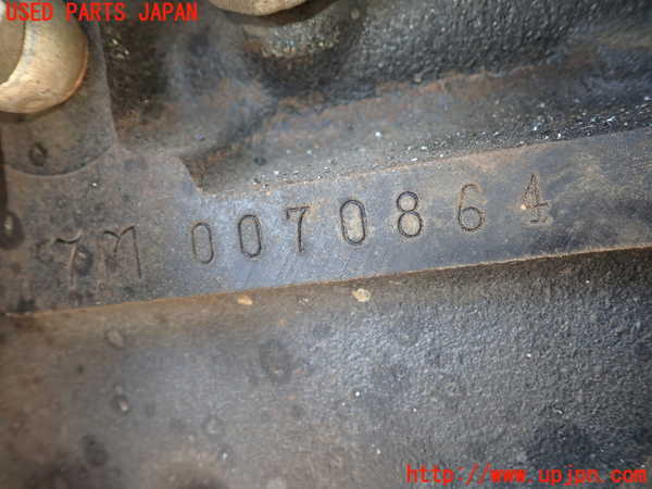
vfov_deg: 46.8
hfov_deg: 60.0
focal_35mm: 30
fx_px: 565
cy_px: 244
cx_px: 326
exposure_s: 1/125
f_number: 2.3
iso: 250
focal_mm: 5.5
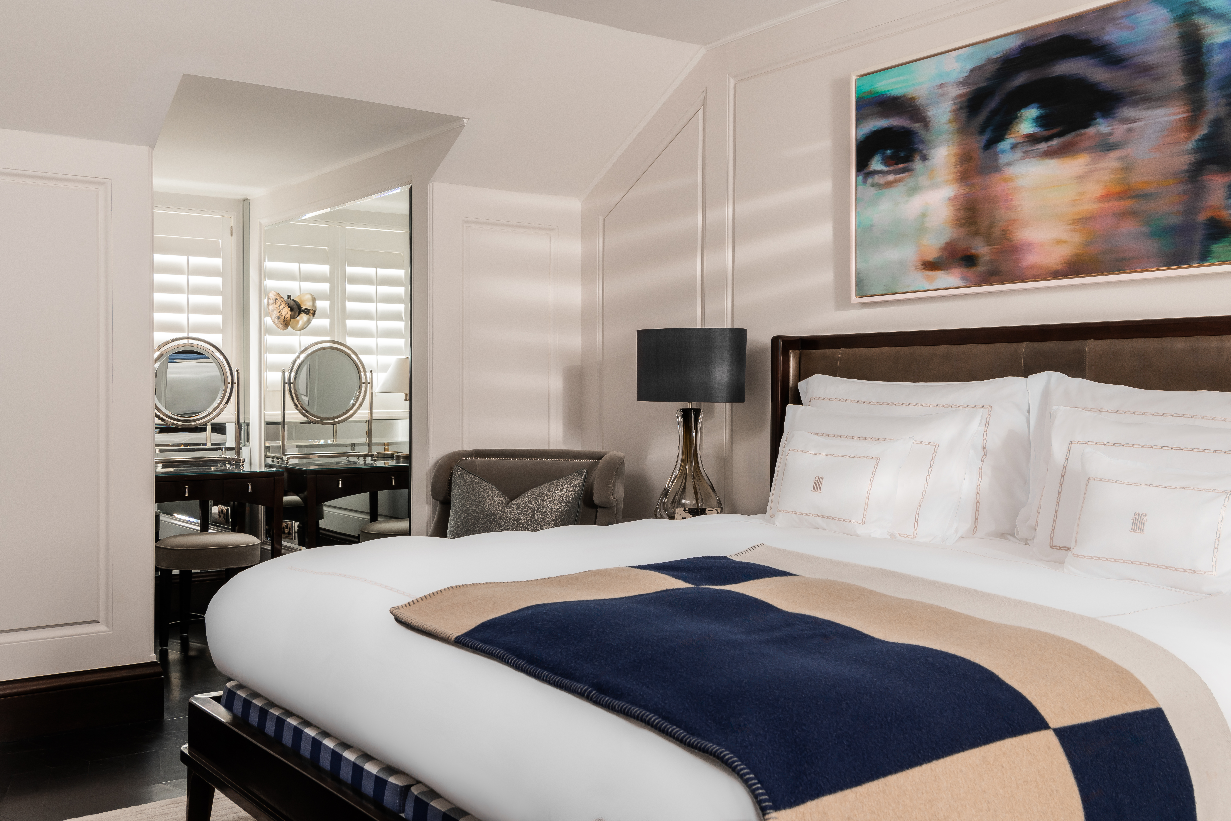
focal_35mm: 36
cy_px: 410
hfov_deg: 53.1
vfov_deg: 36.9
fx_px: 1231
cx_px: 616
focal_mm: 36
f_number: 14
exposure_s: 1/1.67
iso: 100
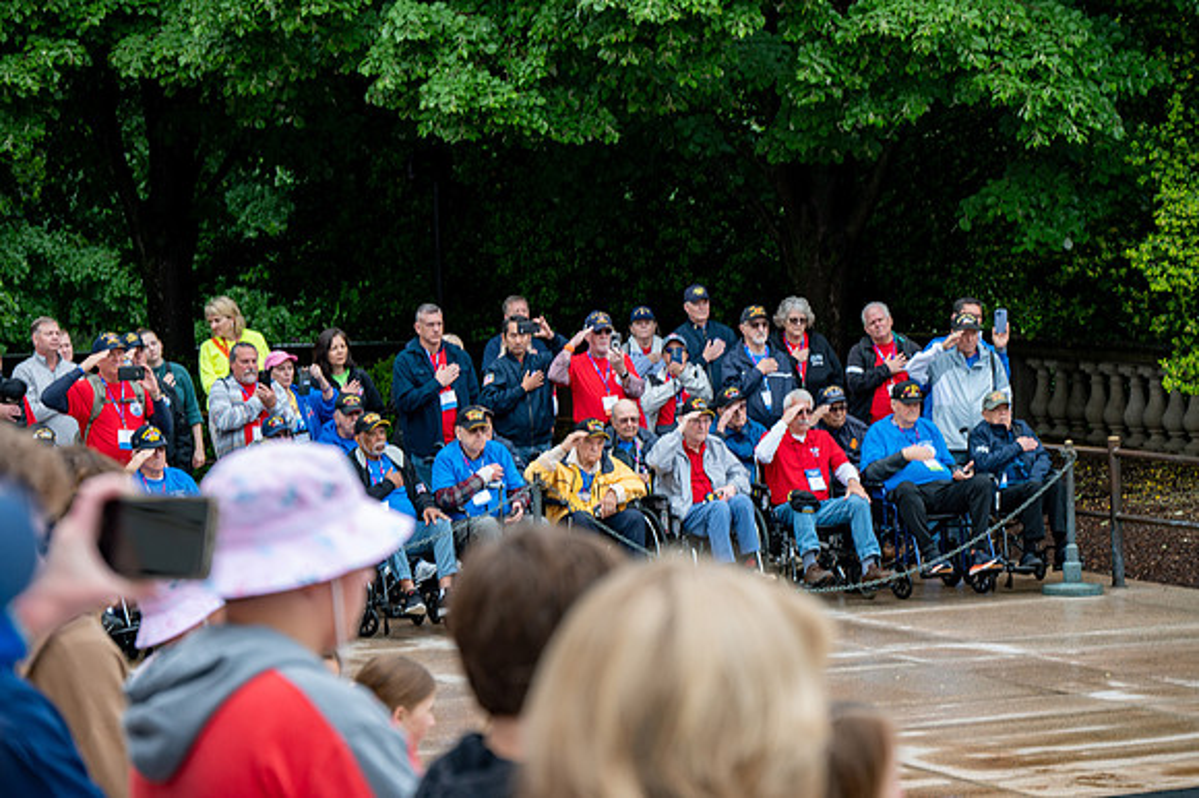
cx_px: 600
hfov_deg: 17.1
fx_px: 3994
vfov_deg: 11.4
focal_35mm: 120
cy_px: 399
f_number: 6.3
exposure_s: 1/100
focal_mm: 120
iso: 200
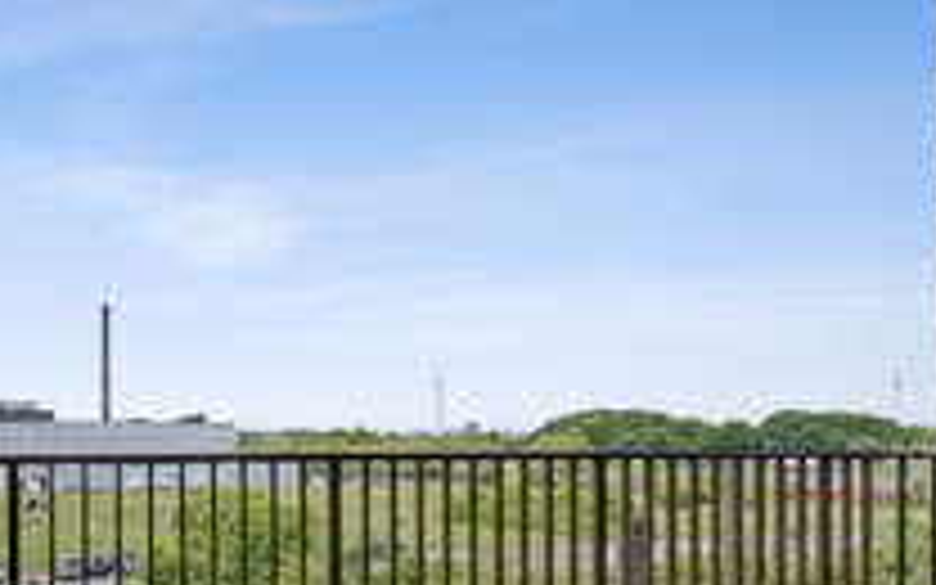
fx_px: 842
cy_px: 446
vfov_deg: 37.3
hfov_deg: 52.7
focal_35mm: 33
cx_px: 135
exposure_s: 1/800
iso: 200
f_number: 6.3
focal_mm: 16
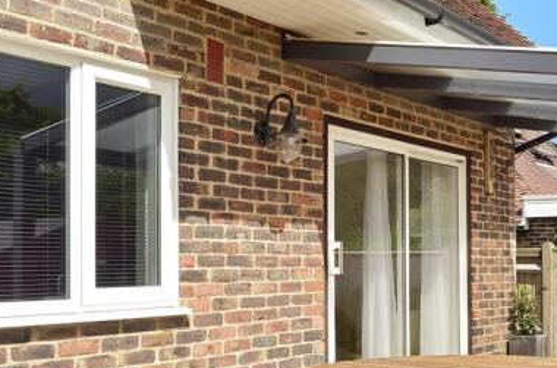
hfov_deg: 34.3
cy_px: 261
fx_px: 879
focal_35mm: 57
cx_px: 424
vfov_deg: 23.5
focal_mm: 22
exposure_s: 1/400
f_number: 8
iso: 200
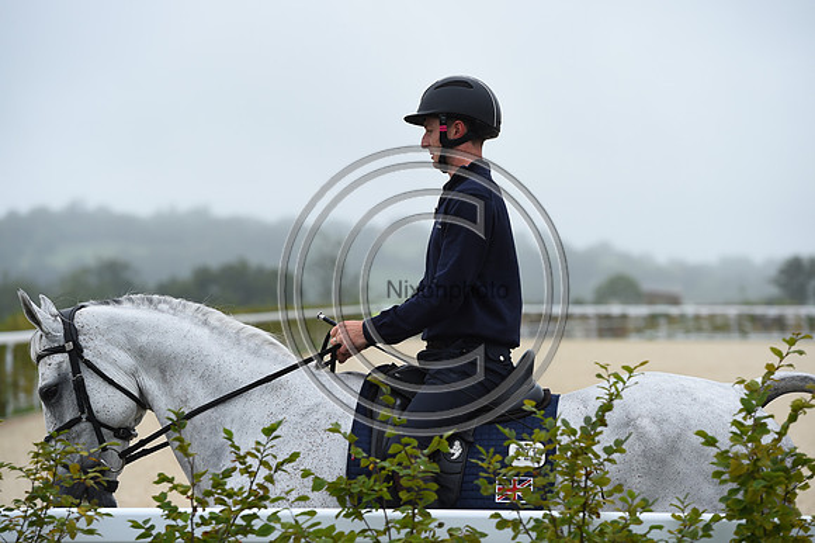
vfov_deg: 8.8
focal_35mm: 155
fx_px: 3507
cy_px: 272
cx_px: 408
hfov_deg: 13.3
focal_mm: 155
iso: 400
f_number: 5
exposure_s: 1/800
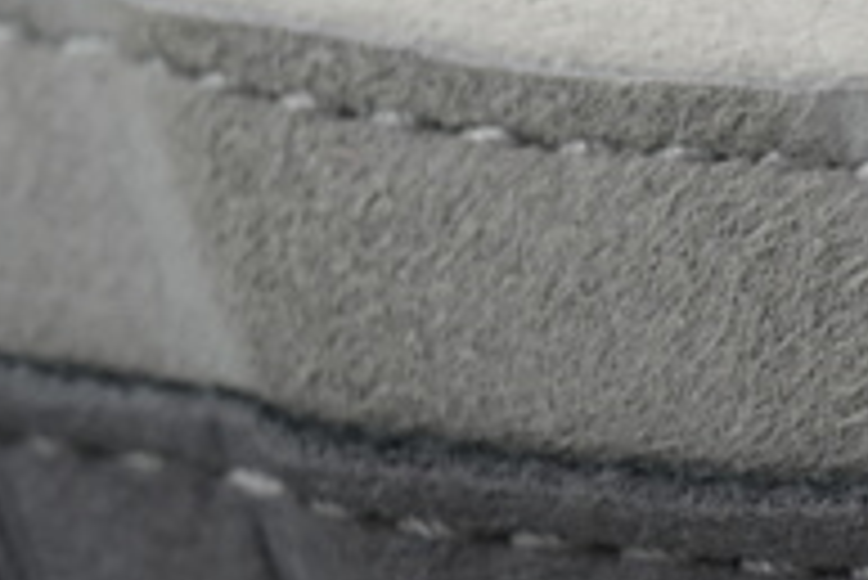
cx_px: 1727
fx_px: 10978
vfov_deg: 3.0
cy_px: 591
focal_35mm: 455
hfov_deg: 4.5
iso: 400
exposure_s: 1/100
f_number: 10
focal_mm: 110
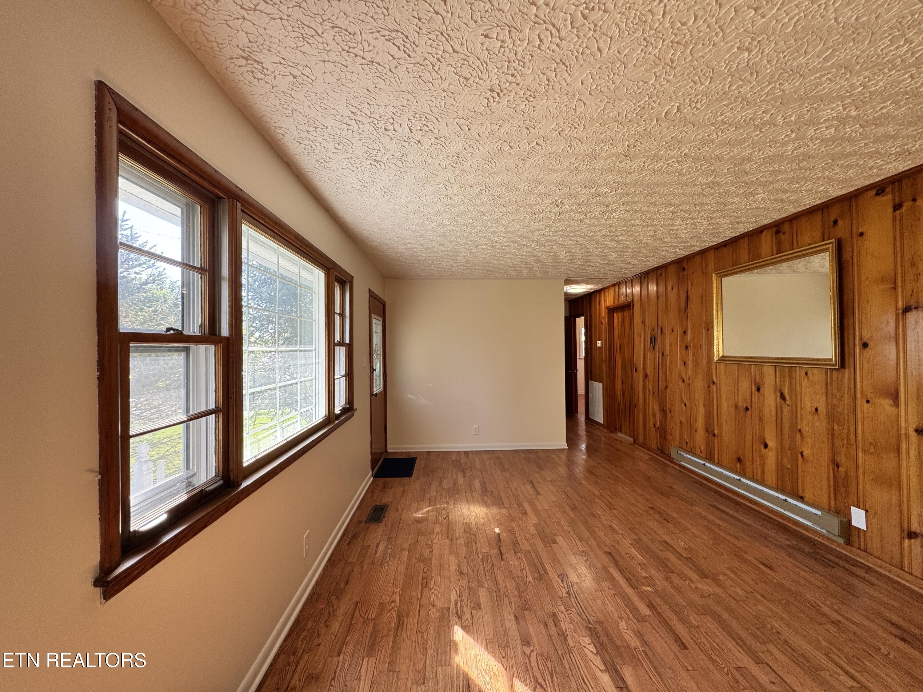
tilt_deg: +0.5
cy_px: 346
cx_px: 462
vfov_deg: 85.7
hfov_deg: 102.1
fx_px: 373
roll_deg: +0.6
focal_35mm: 14
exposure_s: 1/99
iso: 64
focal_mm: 2.22
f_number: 2.2
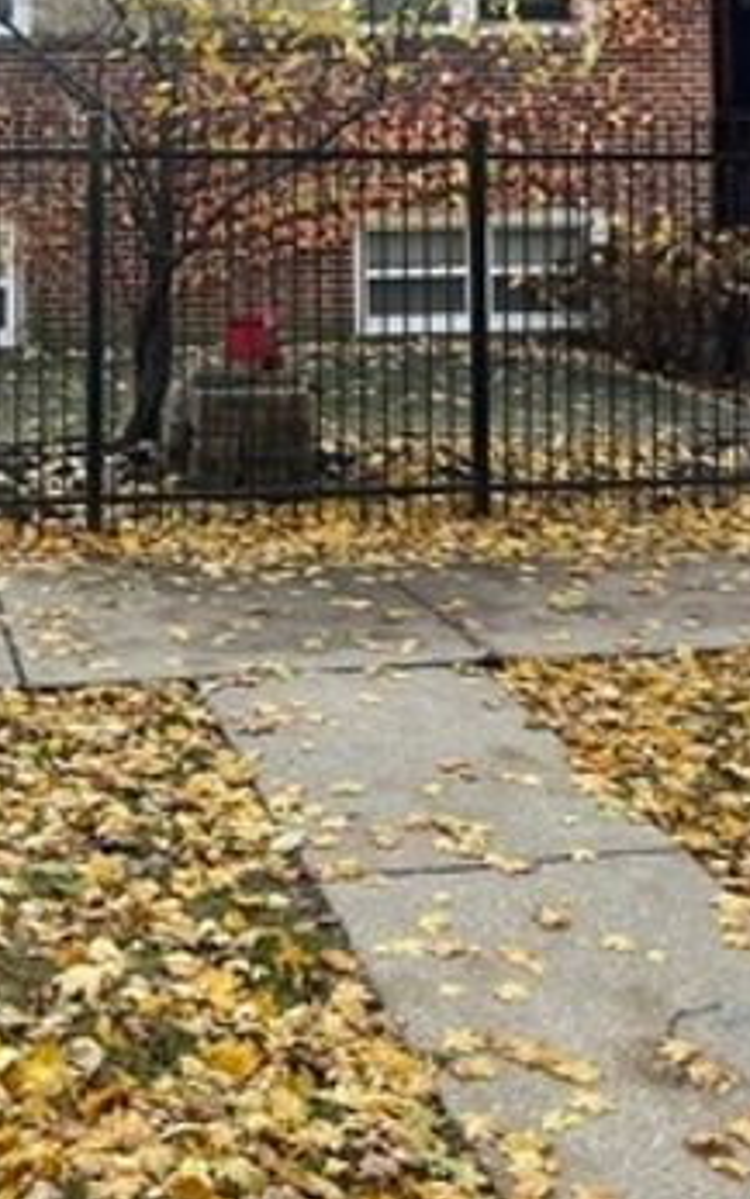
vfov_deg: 36.4
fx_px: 1667
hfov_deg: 25.1
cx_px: 190
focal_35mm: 51
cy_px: 57
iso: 32
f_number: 1.6
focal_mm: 5.1
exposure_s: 1/340
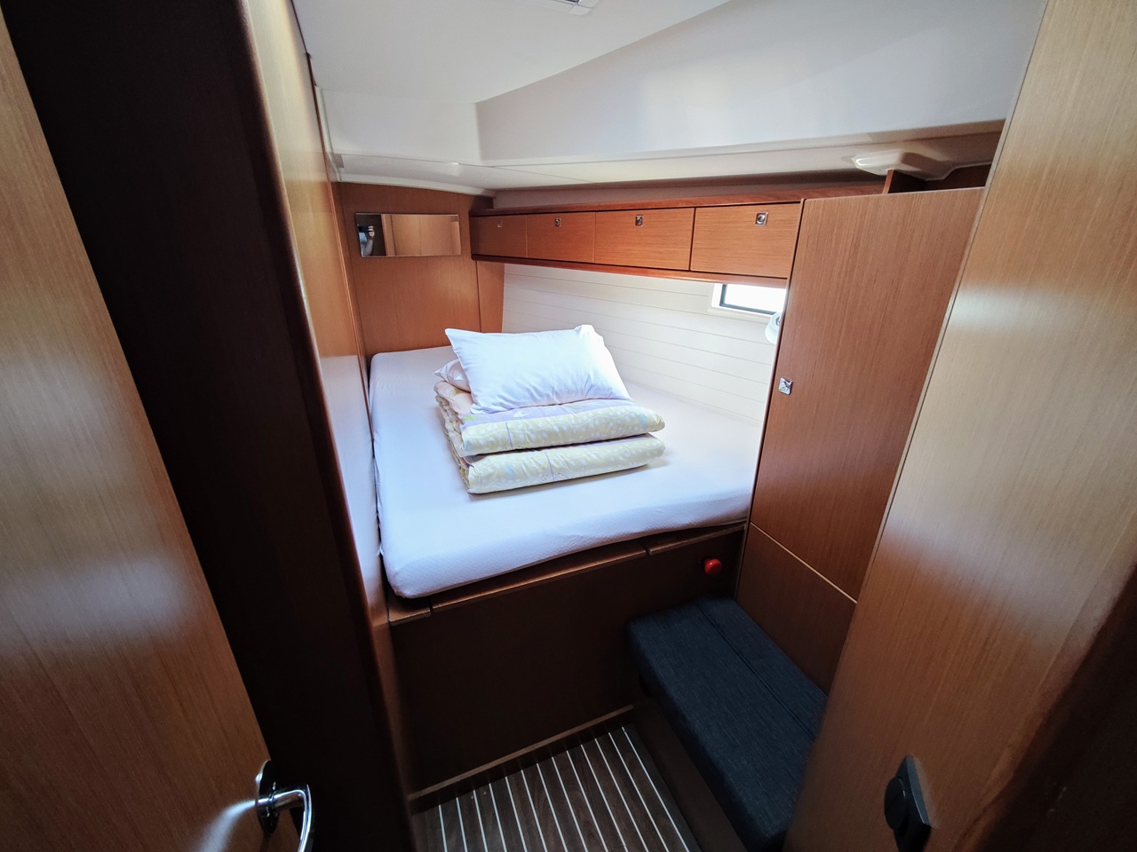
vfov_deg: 85.7
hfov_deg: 102.1
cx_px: 568
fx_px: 460
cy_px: 426
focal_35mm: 14
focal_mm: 2.16
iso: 800
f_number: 2.2
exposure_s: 1/25
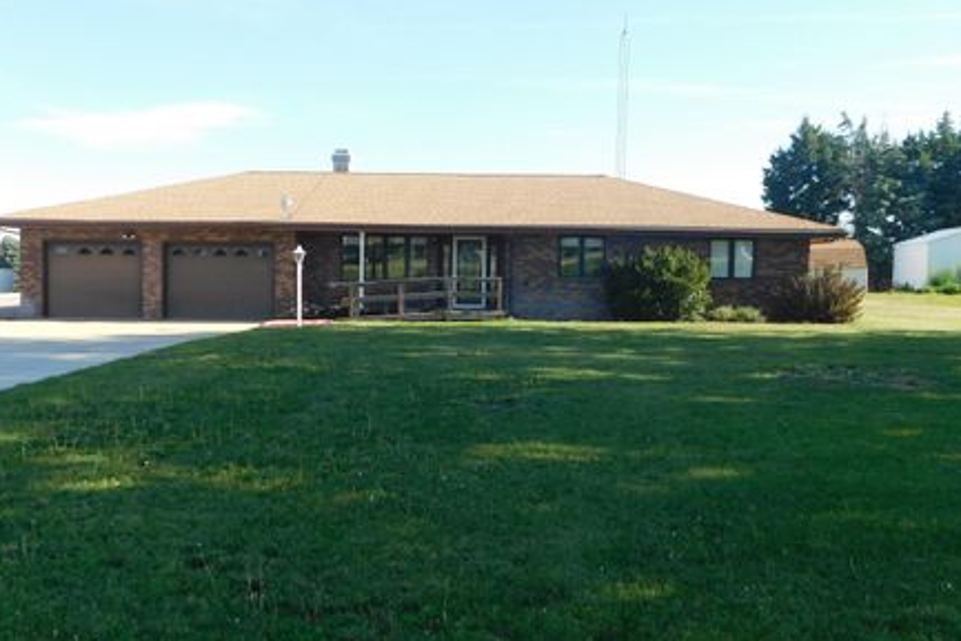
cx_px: 462
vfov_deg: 36.9
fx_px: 961
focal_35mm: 36
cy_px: 320
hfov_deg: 53.1
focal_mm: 5.3
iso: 125
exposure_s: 1/500
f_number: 3.2
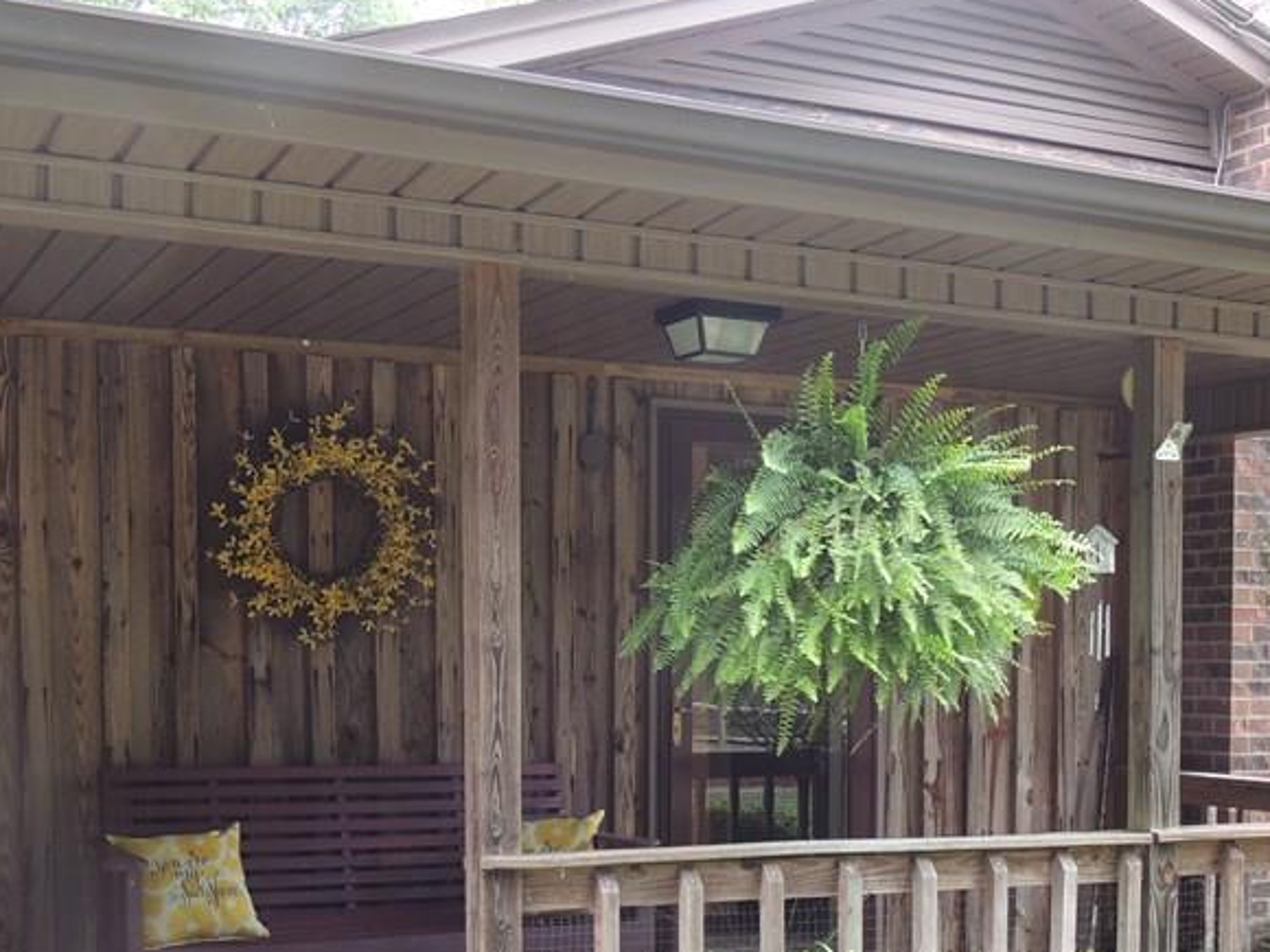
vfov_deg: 26.9
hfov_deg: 36.0
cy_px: 775
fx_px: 1944
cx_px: 797
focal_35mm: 53
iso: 100
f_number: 3.1
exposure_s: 1/40
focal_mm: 5.3
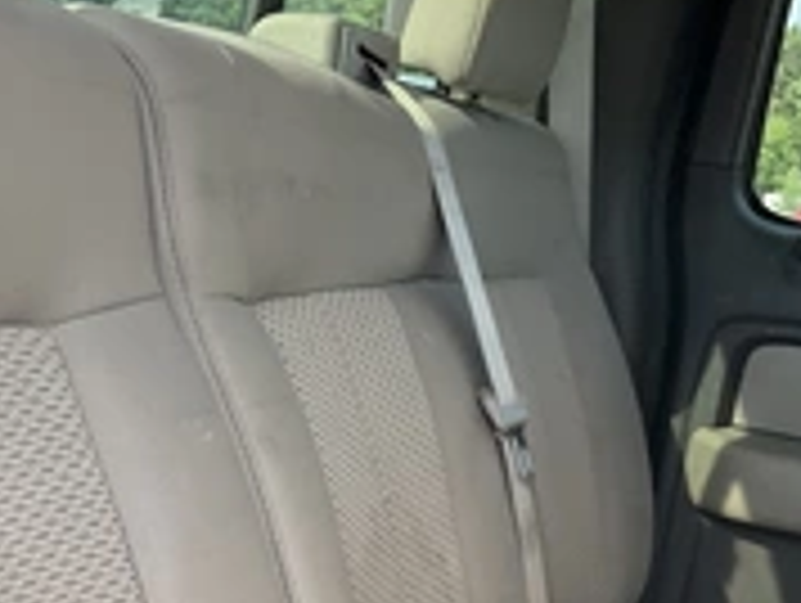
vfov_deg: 22.4
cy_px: 464
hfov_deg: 29.0
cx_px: 140
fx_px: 1506
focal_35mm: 65
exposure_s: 1/122
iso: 32
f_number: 1.8
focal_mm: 3
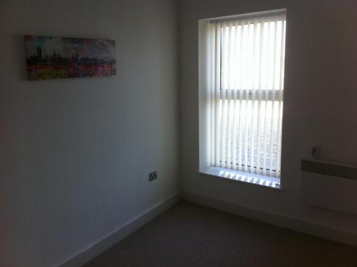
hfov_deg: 52.7
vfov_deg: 40.6
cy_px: 134
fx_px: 360
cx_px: 178
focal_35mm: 35
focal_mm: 3.85
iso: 100
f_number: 2.8
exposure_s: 1/120
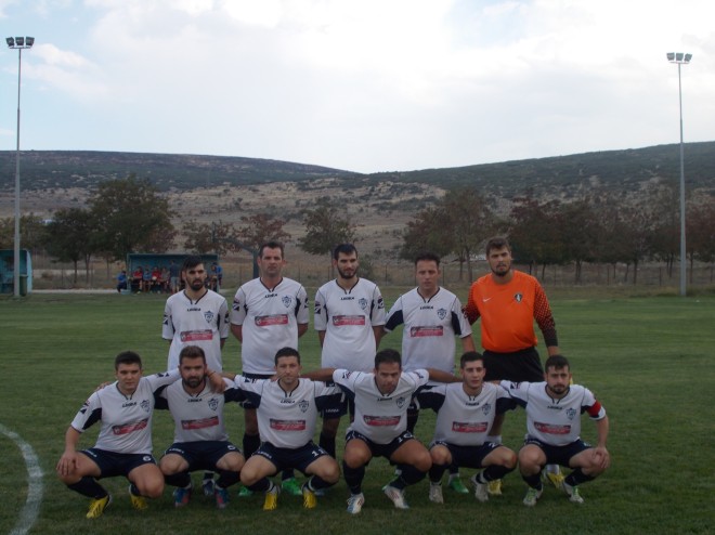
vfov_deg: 32.8
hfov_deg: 43.0
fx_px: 908
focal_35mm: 44
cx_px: 358
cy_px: 268
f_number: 4.2
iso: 80
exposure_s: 1/250
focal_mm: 7.9
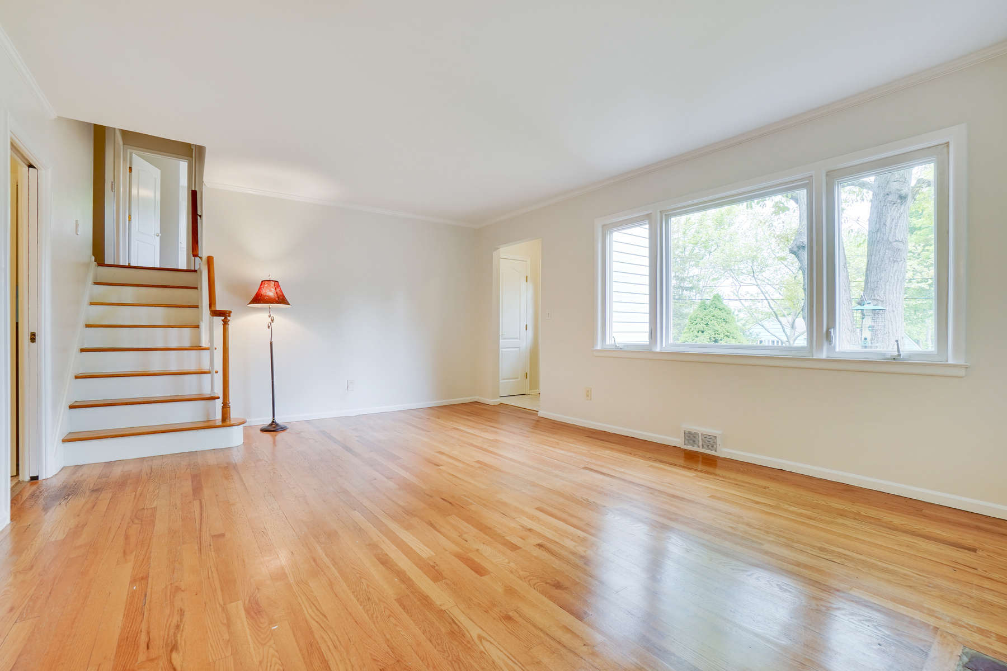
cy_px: 336
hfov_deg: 100.4
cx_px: 504
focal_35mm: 15
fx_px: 420
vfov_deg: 77.3
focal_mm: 10
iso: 320
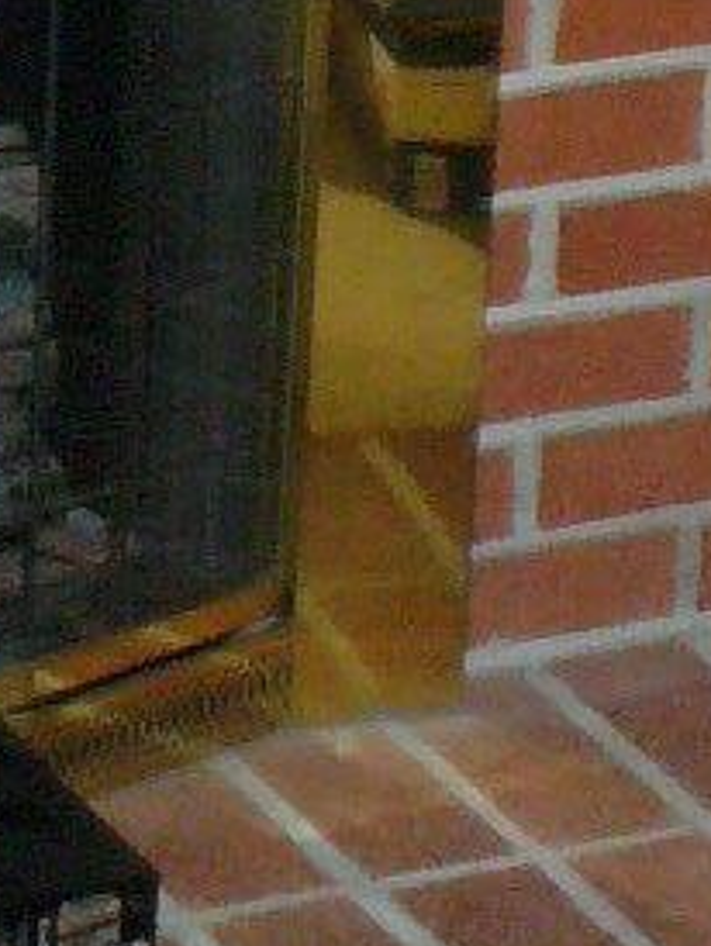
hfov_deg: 6.7
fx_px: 5906
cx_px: -521
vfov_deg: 8.8
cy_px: -728
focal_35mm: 216
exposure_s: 1/60
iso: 300
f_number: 2.8
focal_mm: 6.1
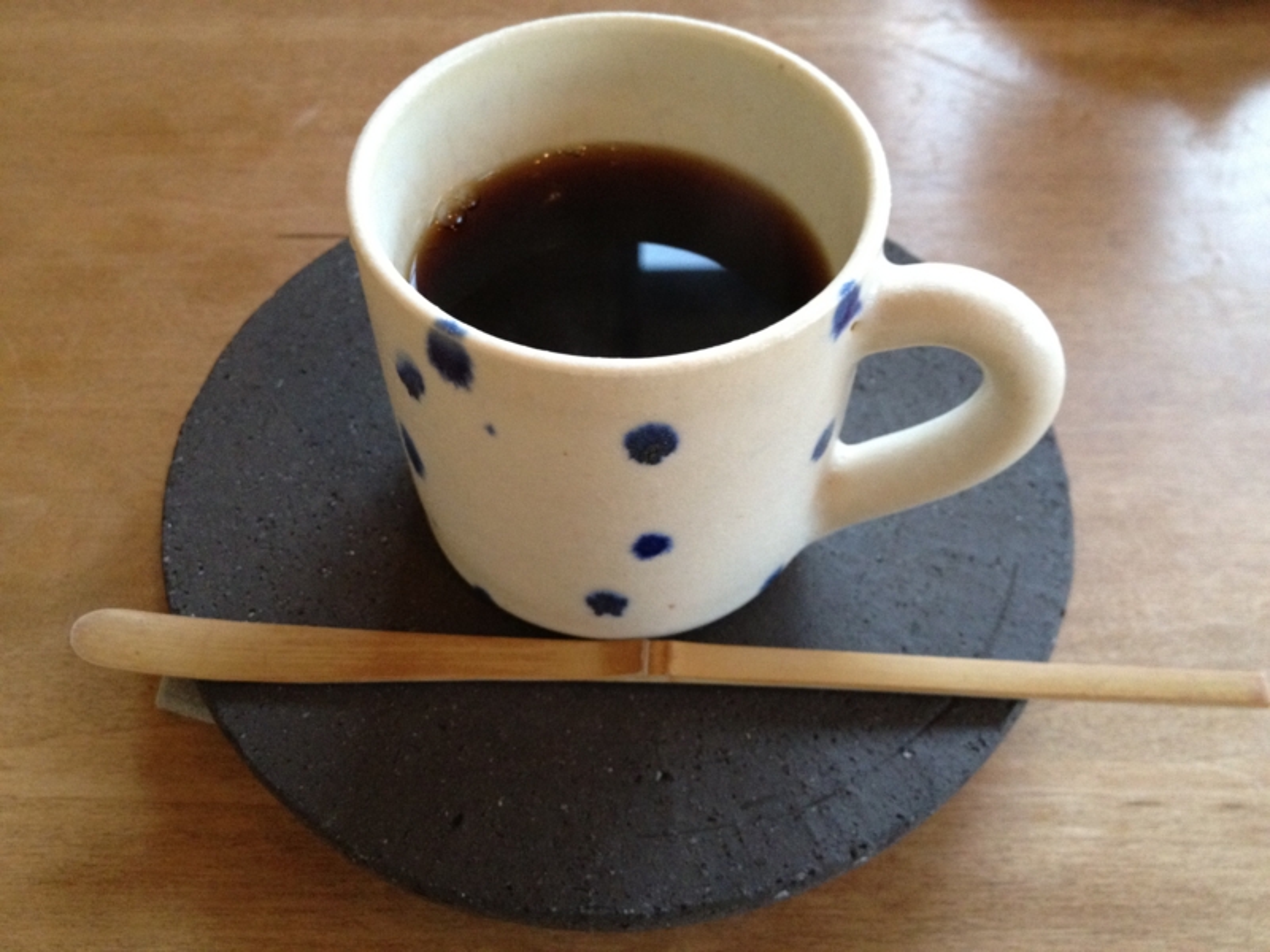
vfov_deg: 40.7
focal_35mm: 35
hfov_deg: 52.6
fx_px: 1284
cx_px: 635
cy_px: 476
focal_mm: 4.28
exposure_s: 1/20
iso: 400
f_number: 2.4
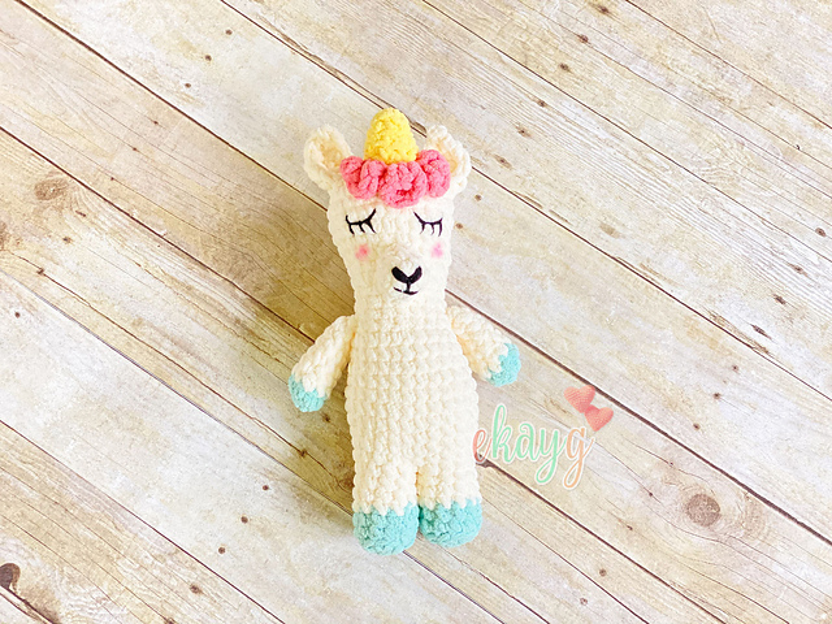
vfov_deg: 28.0
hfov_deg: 36.8
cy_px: 312
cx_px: 416
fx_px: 1250
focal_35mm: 52
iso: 200
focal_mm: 6
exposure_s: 1/122
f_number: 2
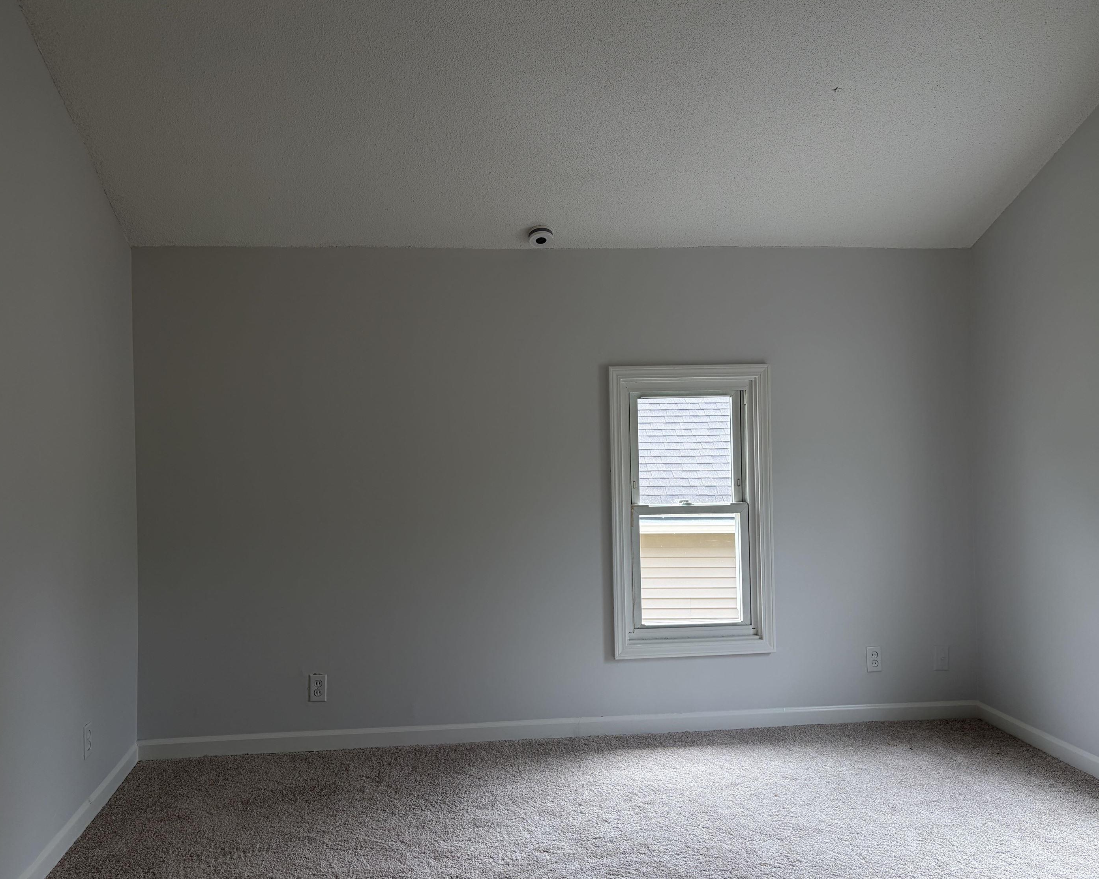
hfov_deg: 62.1
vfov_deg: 51.5
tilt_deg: +0.8
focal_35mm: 28
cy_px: 439
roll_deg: +0.6
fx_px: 911
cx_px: 508
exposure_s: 1/204
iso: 40
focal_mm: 5.96
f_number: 1.6
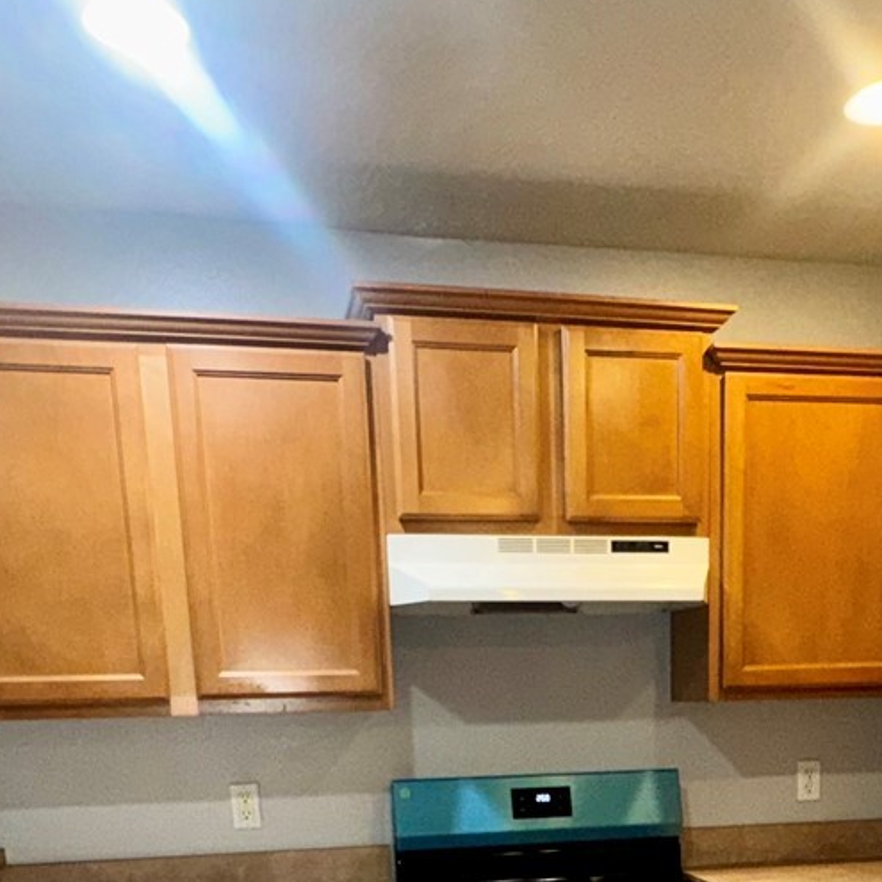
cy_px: 959
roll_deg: +1.2
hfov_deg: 41.6
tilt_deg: -13.6
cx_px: 547
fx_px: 1153
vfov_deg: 35.9
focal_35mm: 40
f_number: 2.2
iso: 100
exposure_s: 1/60
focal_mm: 2.22
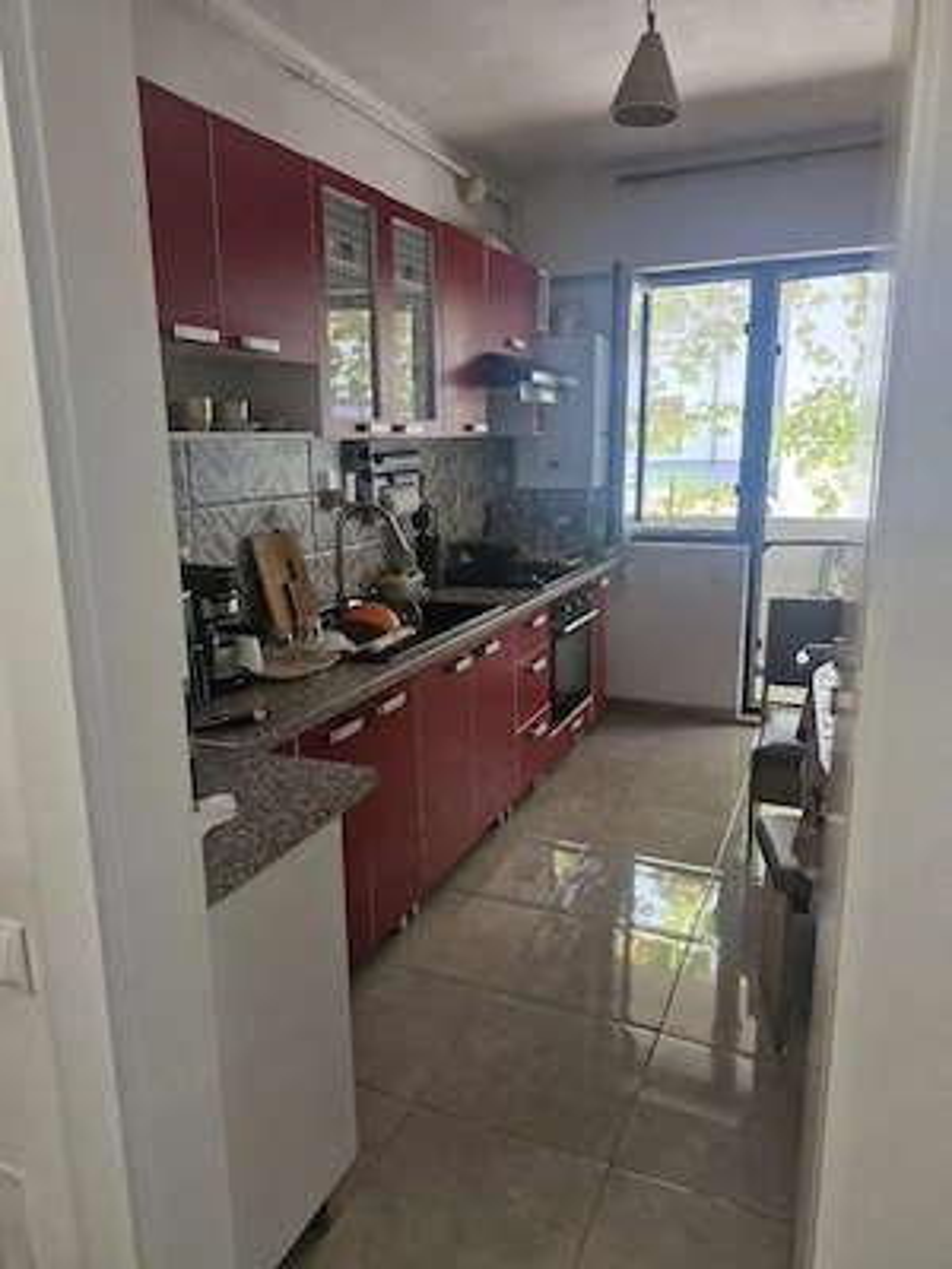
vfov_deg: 73.9
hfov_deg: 58.9
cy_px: 634
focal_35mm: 23
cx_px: 476
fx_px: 843
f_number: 1.8
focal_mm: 5.54
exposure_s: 1/100
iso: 500
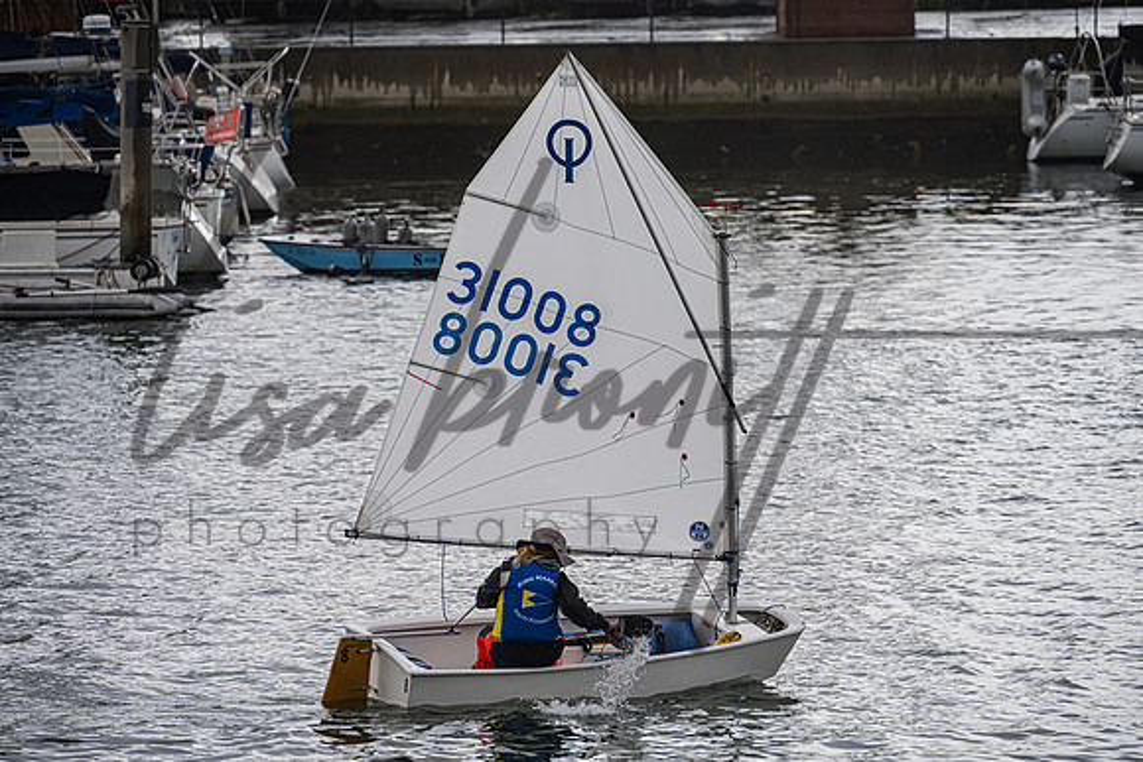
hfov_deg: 9.2
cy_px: 425
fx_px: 7085
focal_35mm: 223
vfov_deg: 6.2
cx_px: 572
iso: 180
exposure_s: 1/1000
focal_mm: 200
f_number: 6.3
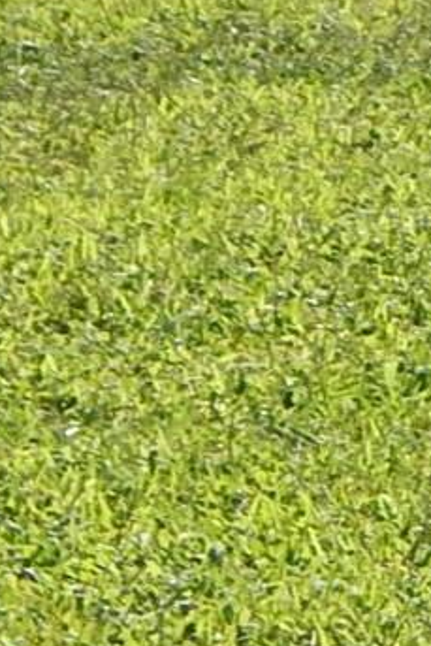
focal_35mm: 875
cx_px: 851
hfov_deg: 1.6
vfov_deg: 2.4
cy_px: -414
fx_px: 15696
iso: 125
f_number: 4.9
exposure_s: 1/500
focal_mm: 25.3
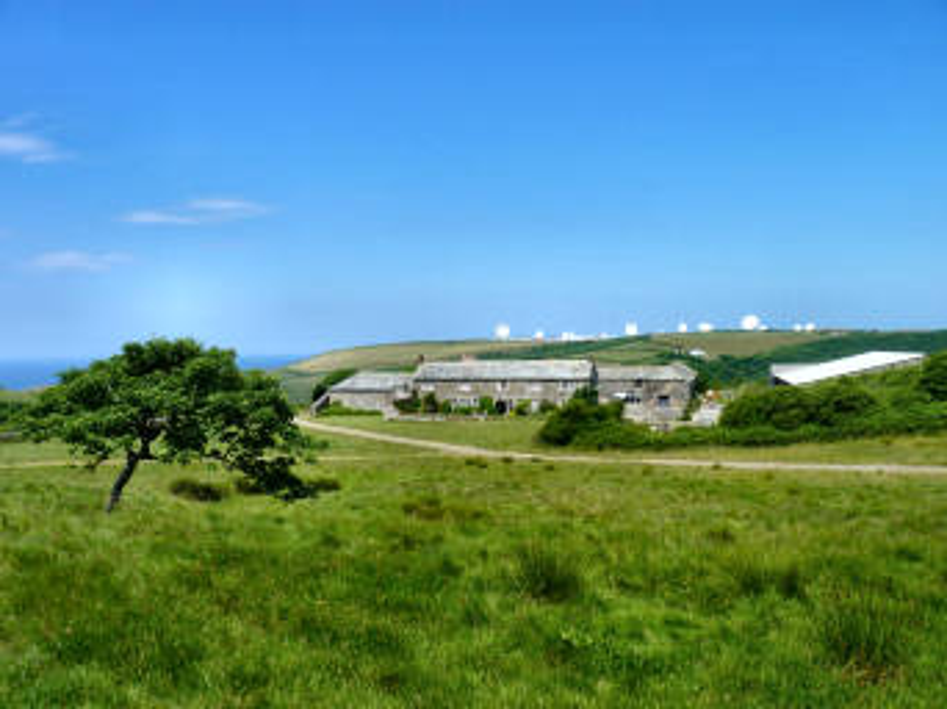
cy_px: 354
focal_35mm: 27
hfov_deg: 65.4
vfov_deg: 51.3
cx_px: 474
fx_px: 738
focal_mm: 4.8
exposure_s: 1/320
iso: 80
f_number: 5.6
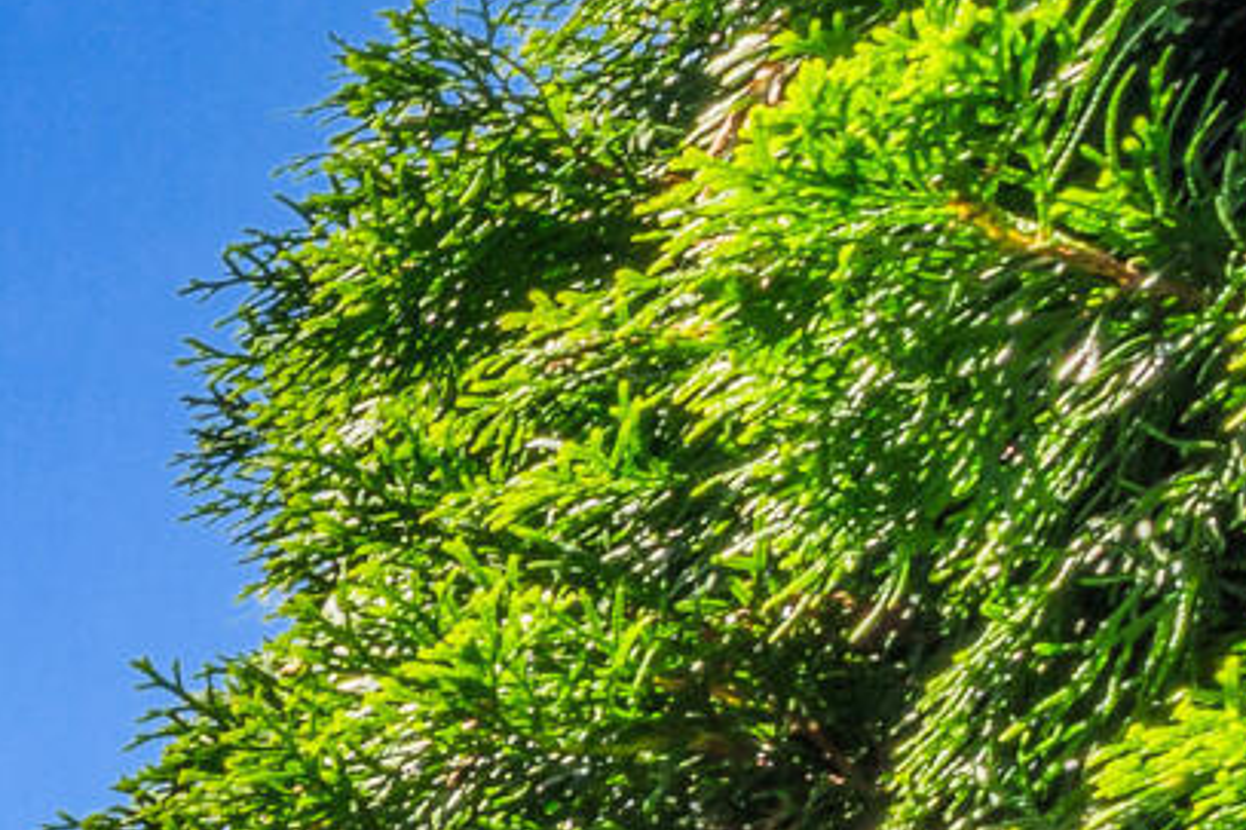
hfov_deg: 9.5
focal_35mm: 122
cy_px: 2850
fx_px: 4210
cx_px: -3104
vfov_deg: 8.5
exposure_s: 1/8
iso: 100
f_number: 22
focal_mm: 16.5
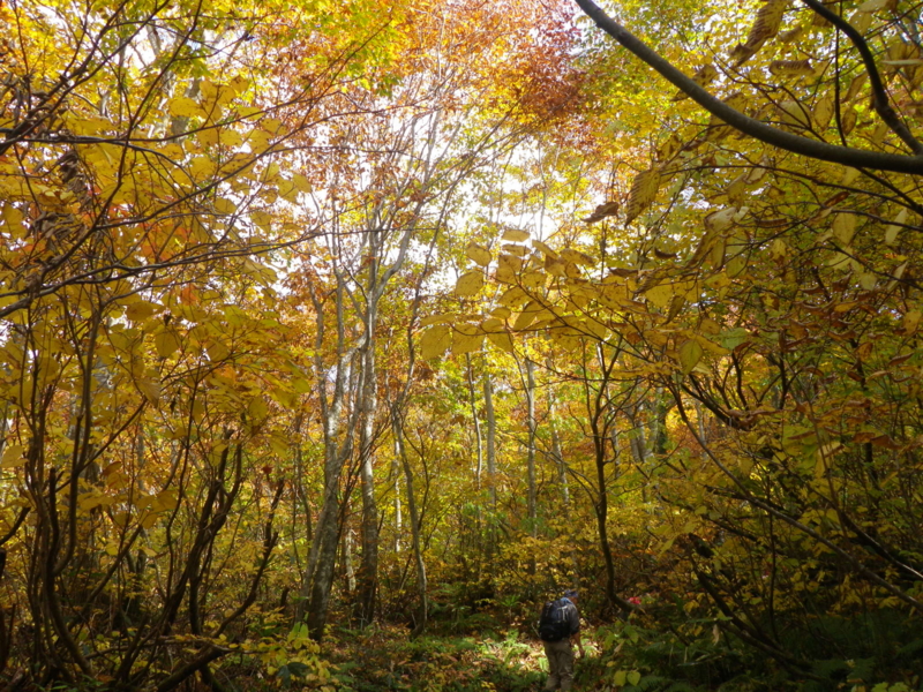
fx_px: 933
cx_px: 462
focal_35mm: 35
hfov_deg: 52.6
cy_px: 346
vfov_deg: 40.7
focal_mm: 6.2
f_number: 3.8
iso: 64
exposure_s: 1/80
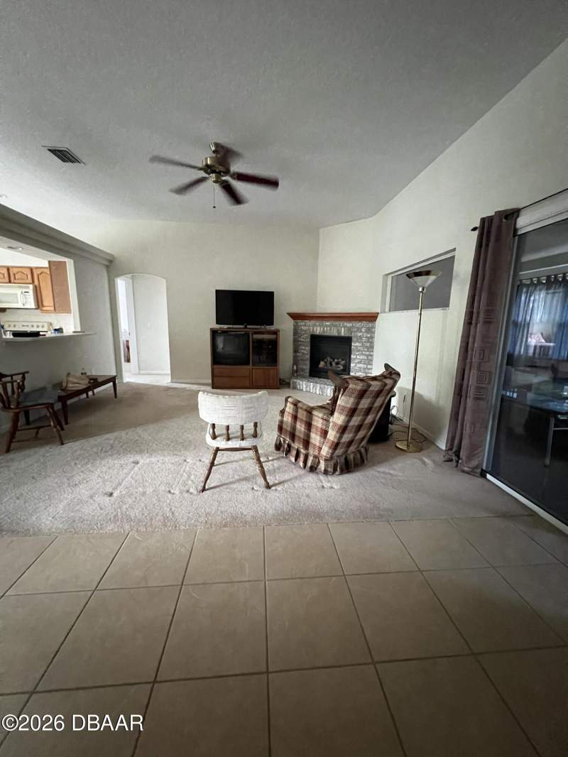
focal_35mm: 13
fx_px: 284
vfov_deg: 106.2
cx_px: 284
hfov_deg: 89.9
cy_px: 378
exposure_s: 1/40
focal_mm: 1.57
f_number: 1.8
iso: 1000
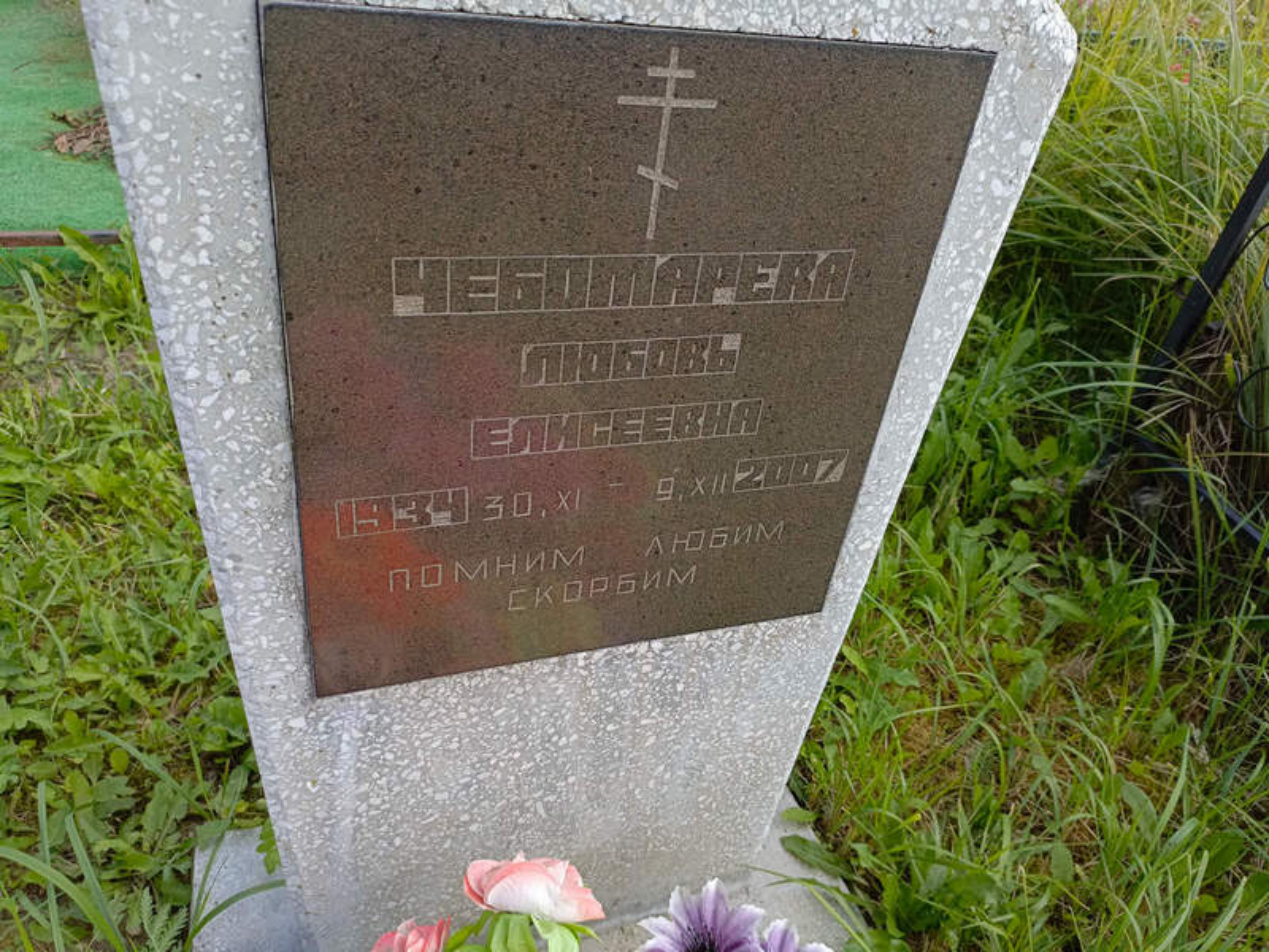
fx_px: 916
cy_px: 476
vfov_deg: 54.9
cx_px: 634
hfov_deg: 69.4
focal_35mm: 25
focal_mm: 4.76
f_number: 1.69
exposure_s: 1/403
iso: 110
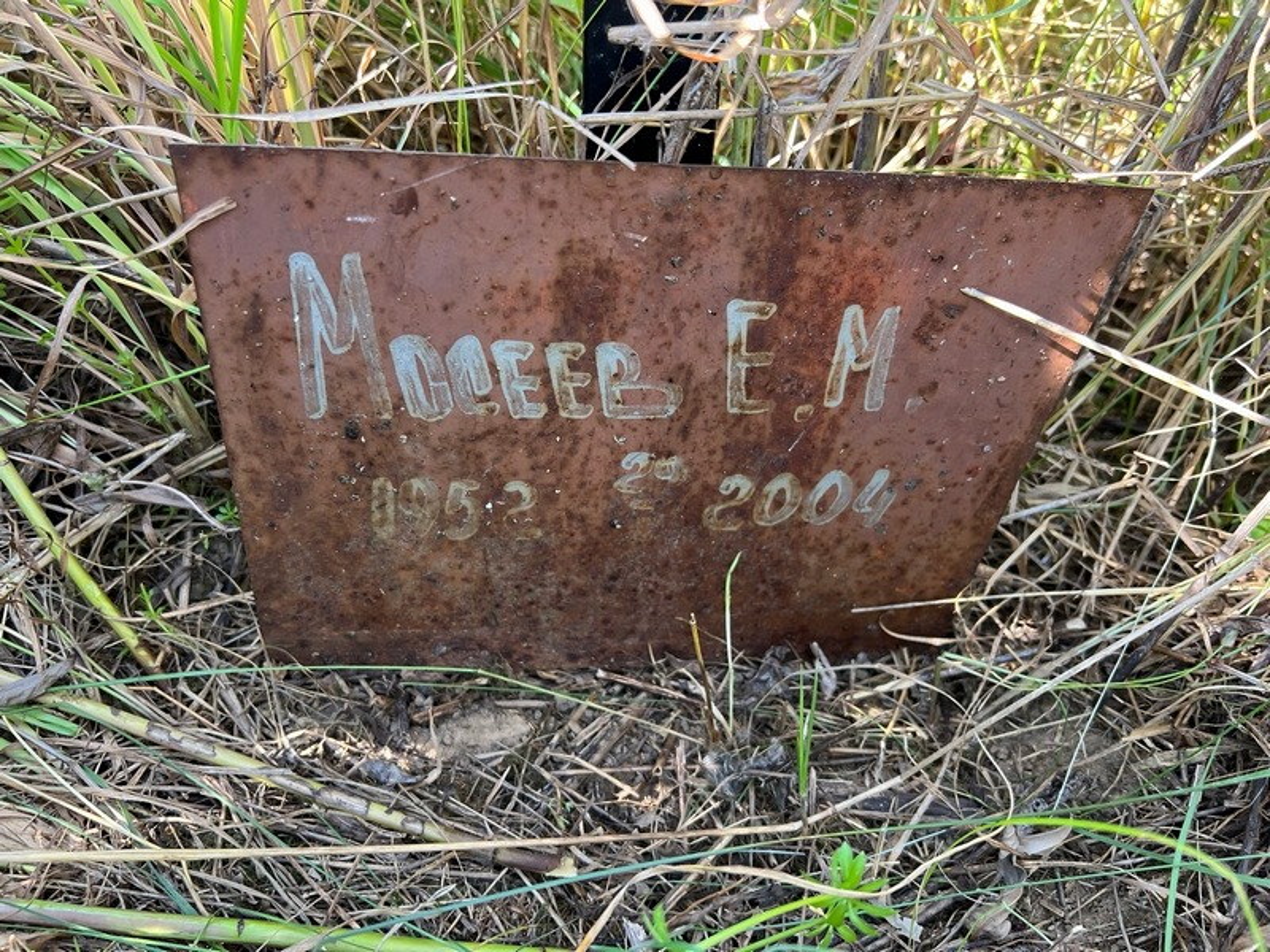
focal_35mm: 26
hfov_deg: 67.3
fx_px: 954
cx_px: 635
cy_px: 476
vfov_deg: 53.1
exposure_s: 1/121
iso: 125
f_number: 1.5
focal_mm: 5.7
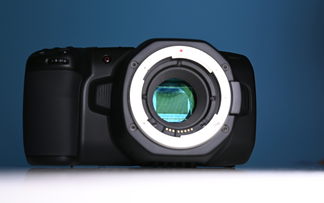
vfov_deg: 24.0
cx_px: 159
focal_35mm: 54
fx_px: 477
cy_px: 107
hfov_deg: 37.5
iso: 400
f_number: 6.3
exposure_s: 1/100
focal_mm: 35
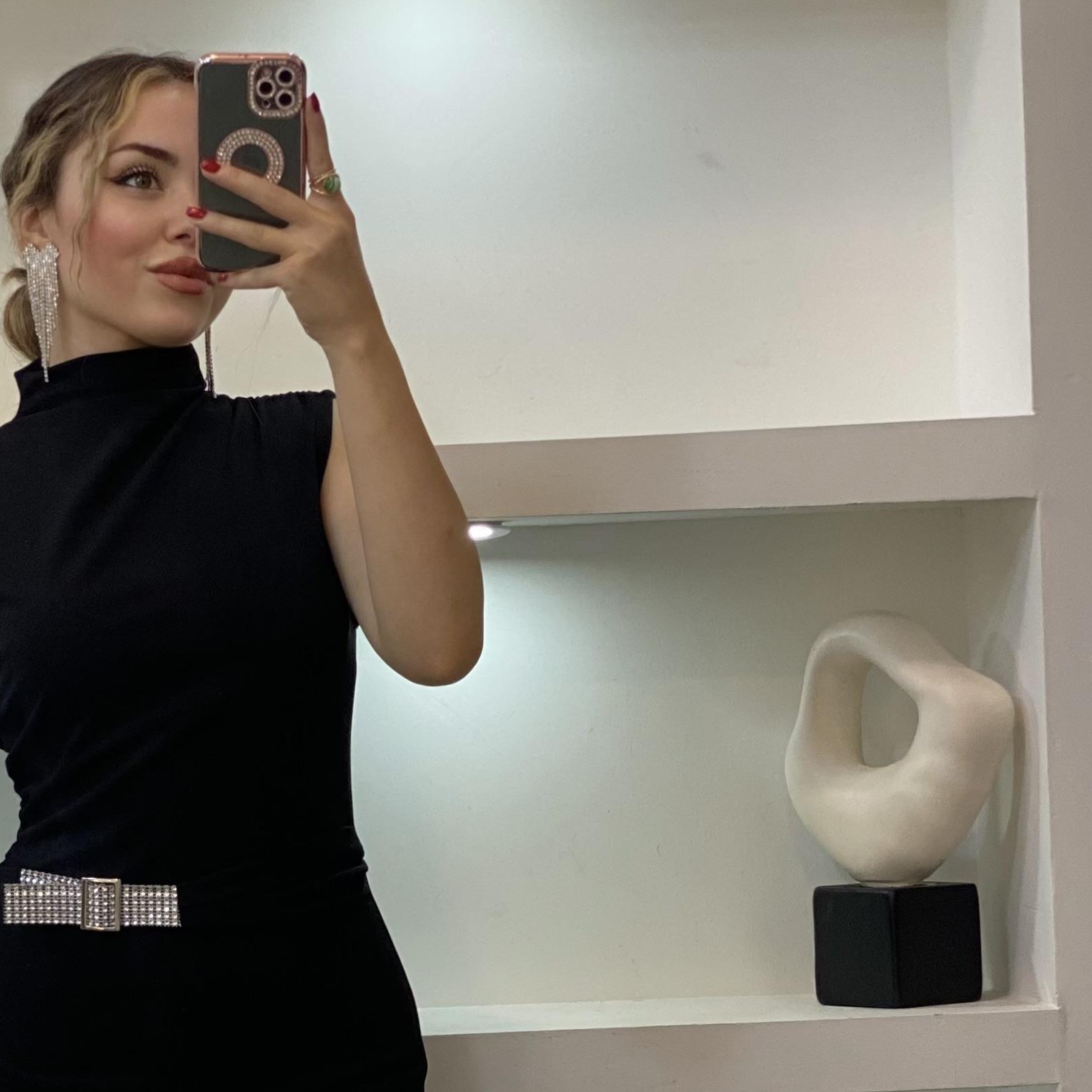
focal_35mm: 113
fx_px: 4033
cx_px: 158
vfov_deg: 15.0
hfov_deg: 15.3
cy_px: 1196
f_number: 2
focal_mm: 6
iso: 80
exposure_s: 1/100
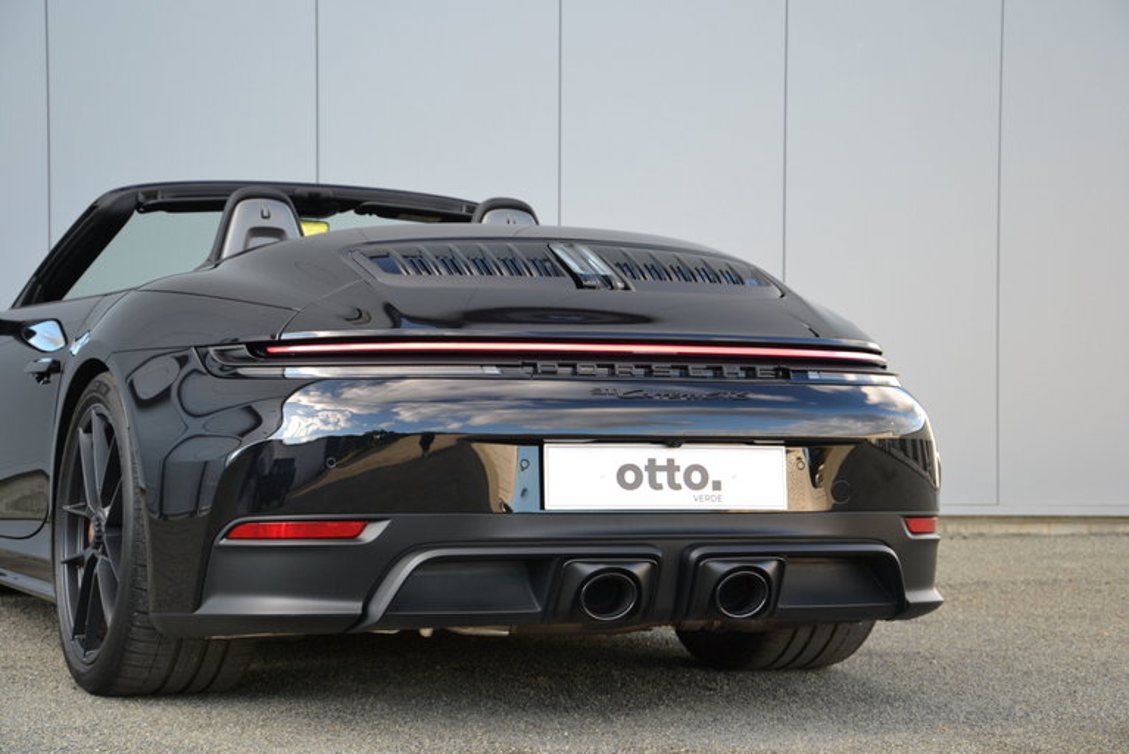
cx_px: 564
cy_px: 377
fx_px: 2447
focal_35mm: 78
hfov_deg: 26.0
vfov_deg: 17.5
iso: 360
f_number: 5.6
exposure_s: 1/125
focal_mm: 52
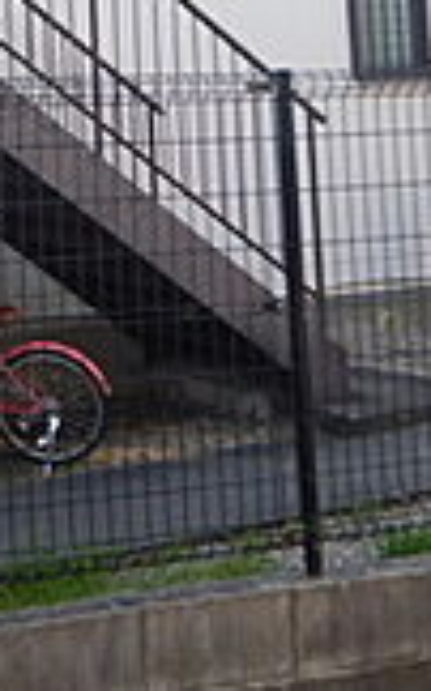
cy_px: -109
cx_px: -239
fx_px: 1506
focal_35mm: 80
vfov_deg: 23.8
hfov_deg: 15.0
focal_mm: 4.3
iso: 125
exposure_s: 1/250
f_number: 2.8
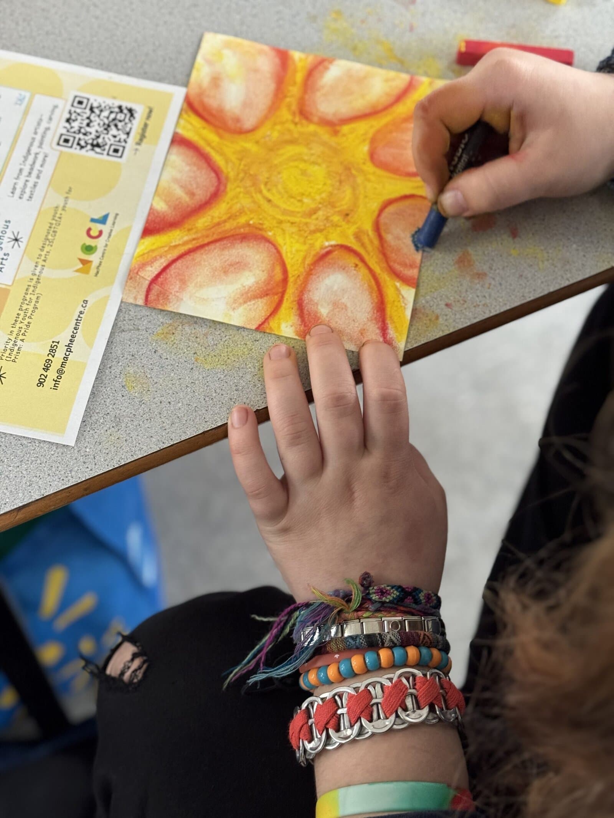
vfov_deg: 39.7
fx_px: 1135
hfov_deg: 30.3
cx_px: 307
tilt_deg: -62.7
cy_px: 409
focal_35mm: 48
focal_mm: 6.76
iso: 320
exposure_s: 1/40
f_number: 1.78
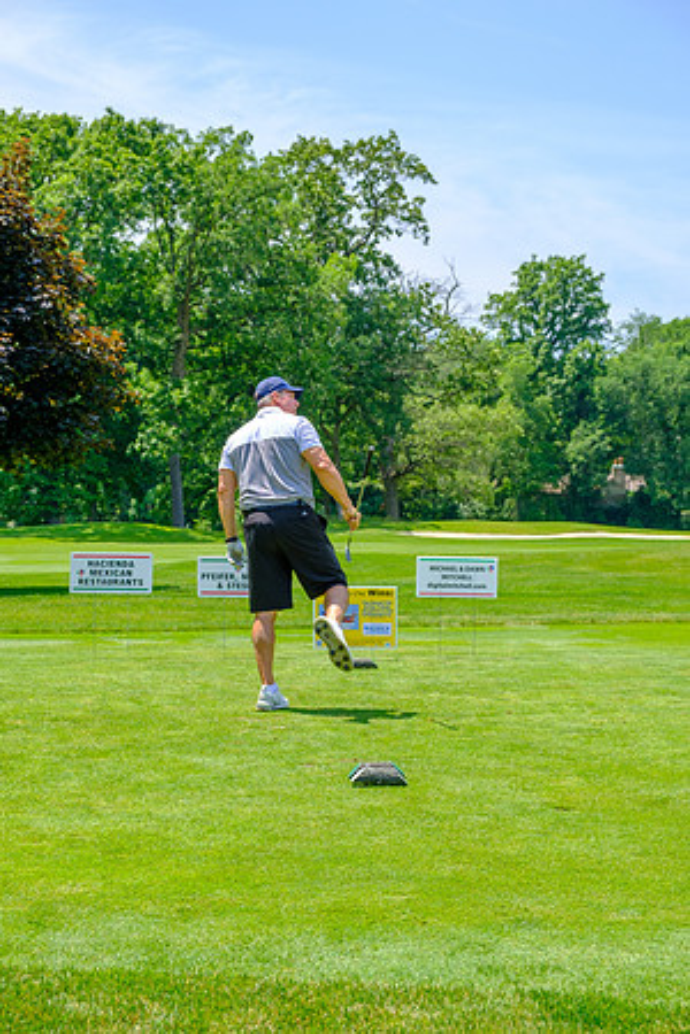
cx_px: 345
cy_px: 517
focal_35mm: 54
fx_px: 1552
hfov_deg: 25.1
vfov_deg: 36.9
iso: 200
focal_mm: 35.8
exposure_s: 1/500
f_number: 5
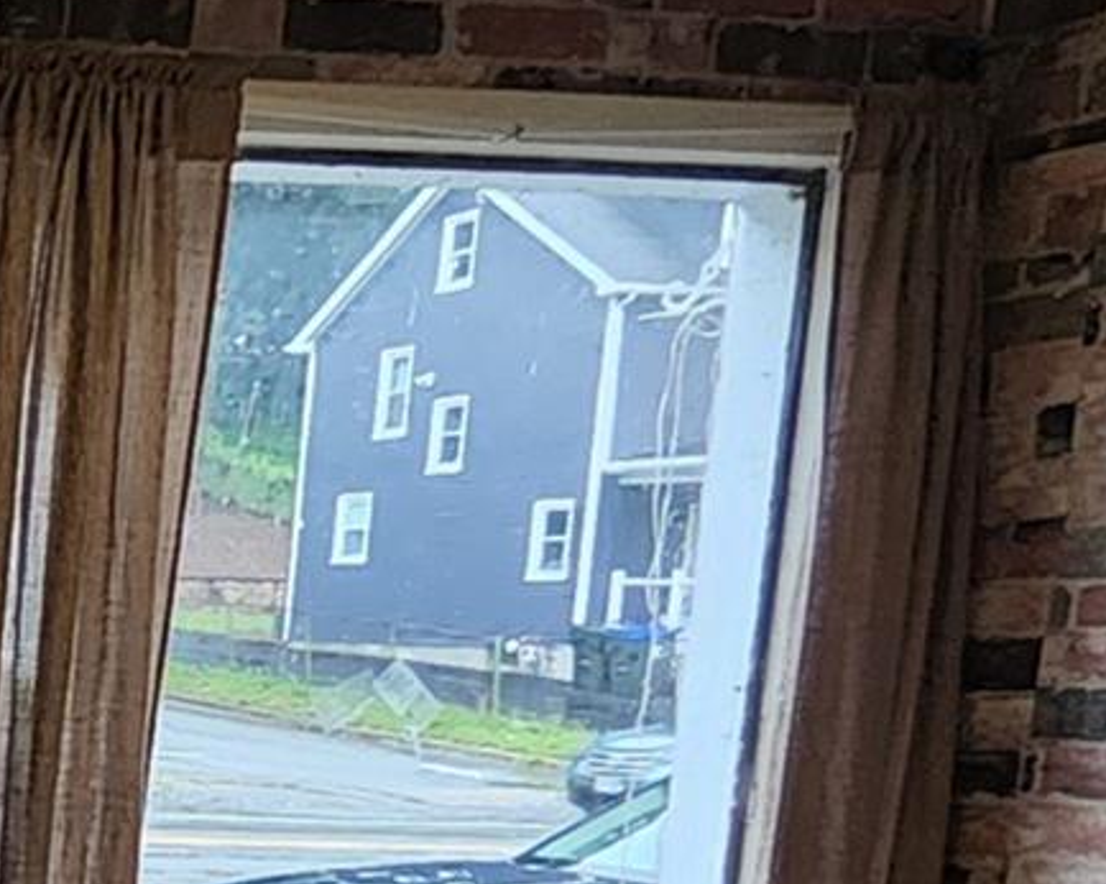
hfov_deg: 21.0
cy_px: 925
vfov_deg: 24.0
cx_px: -899
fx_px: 1963
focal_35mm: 60
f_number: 2.2
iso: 50
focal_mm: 1.13
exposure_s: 1/60
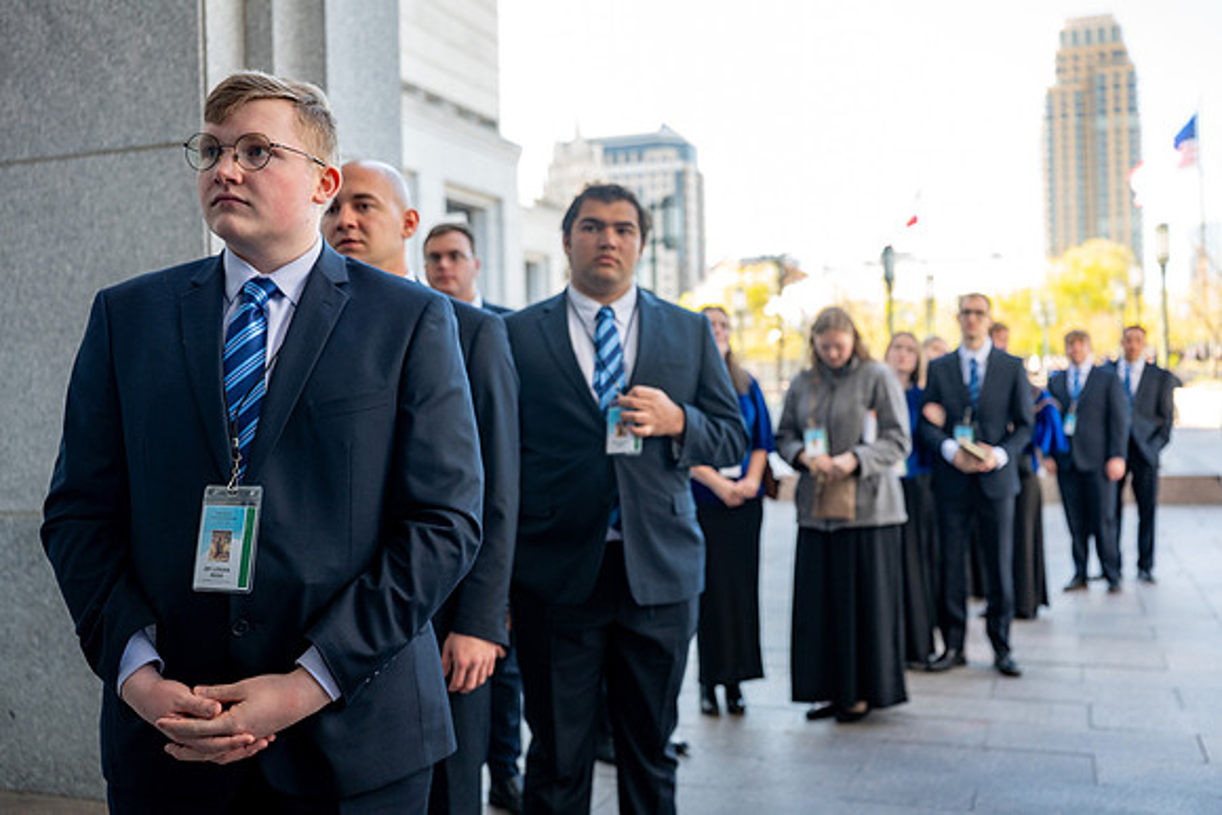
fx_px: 1179
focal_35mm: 35
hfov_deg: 54.8
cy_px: 386
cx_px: 618
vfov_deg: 38.1
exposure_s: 1/320
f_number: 2.8
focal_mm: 33
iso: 250
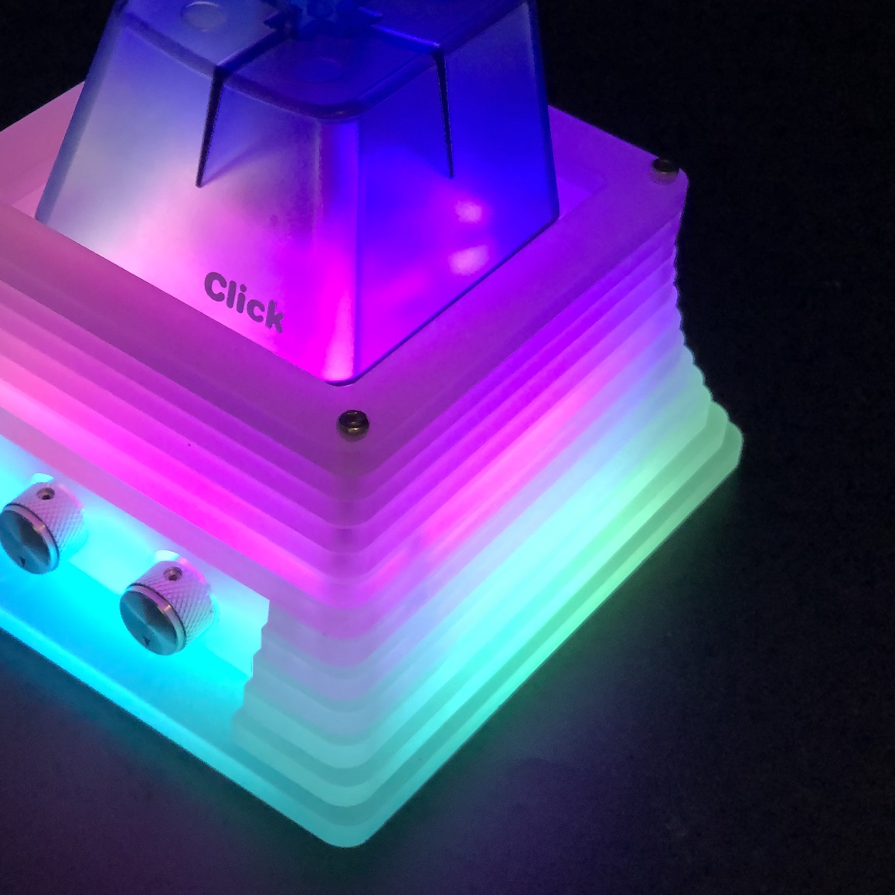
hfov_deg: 21.6
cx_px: 285
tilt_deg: -40.7
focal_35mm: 80
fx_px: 2340
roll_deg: -2.5
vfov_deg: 21.6
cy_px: 396
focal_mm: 6
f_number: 2.4
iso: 125
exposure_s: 1/46
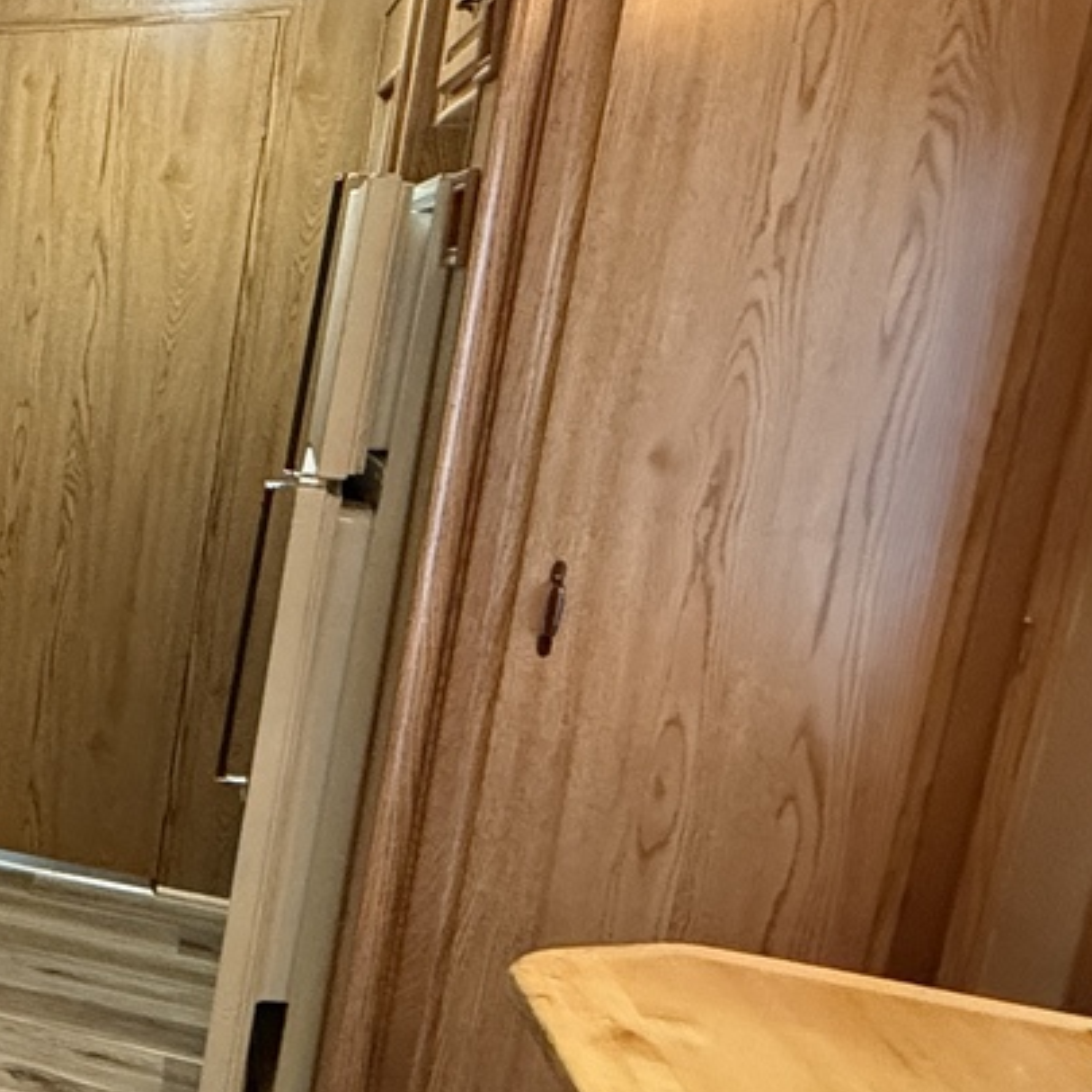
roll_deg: -1.2
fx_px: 1570
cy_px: 580
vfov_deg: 38.3
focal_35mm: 44
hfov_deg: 24.4
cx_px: -725
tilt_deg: -11.5
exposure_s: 1/60
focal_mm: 2.22
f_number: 2.2
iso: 800
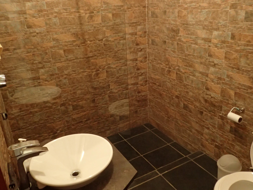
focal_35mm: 30
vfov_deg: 46.8
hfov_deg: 60.0
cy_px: 95
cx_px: 126
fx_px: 219
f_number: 2.3
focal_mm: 5.5
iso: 800
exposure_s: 1/20
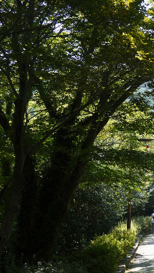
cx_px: 209
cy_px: 168
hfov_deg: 16.0
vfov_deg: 29.7
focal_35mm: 71
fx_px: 515
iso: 100
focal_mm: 35
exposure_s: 1/125
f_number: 5
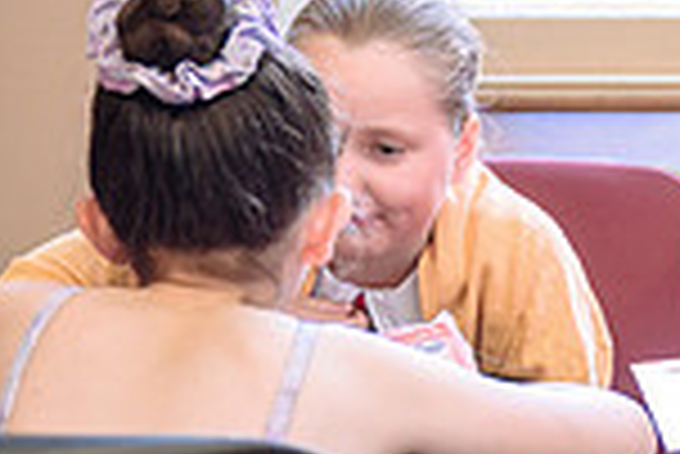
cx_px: 779
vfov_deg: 7.6
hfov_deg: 11.2
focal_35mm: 180
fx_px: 3403
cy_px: 317
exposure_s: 1/200
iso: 500
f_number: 2.8
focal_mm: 47
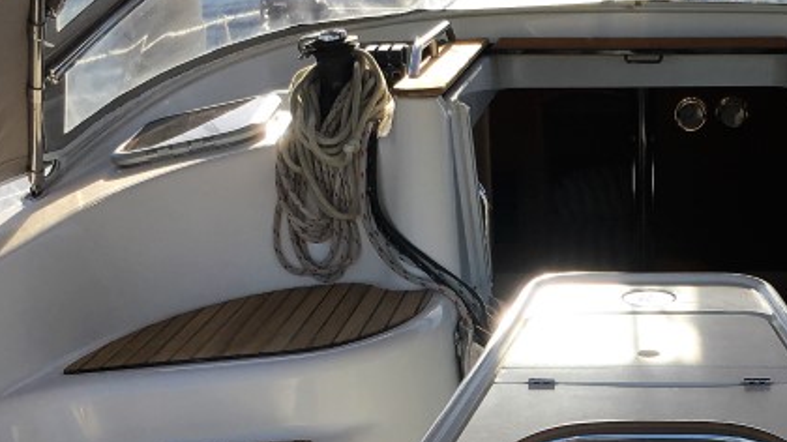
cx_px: 618
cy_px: 483
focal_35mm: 77
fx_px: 1606
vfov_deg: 15.3
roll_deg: +1.5
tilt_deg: -20.1
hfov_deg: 27.0
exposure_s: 1/845
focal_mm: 4.15
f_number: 2.2
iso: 25
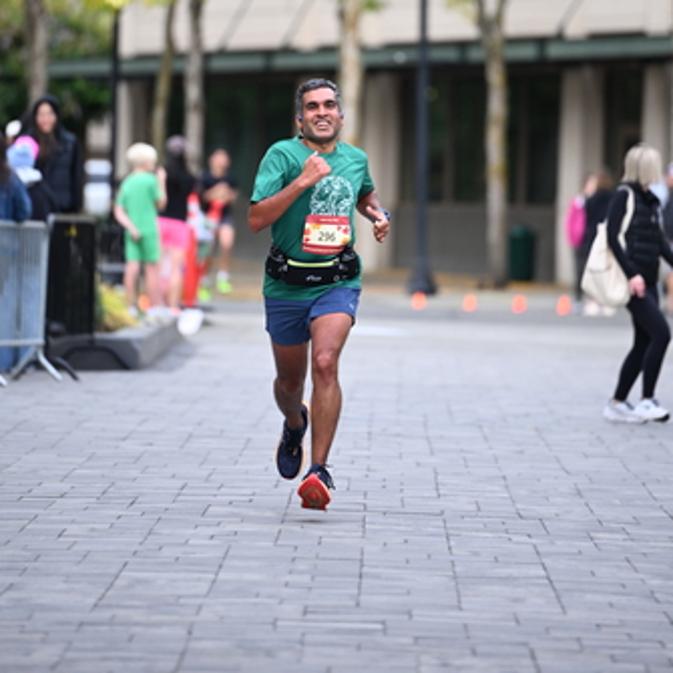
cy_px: 131
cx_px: 314
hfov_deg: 6.3
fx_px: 6137
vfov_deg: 6.3
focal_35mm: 279
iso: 1000
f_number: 2.8
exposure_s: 1/1600
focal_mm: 200
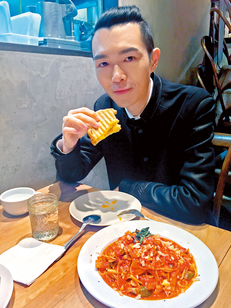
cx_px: 116
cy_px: 154
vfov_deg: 61.7
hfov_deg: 48.2
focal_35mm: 29
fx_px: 258
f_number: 2.2
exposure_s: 1/30
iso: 250
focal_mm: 4.15
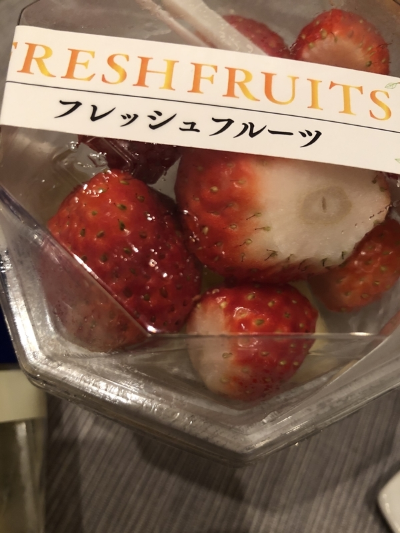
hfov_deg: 49.7
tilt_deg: -66.6
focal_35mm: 28
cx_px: 200
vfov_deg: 63.4
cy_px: 266
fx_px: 431
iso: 80
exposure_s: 1/7
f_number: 1.8
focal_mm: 3.99
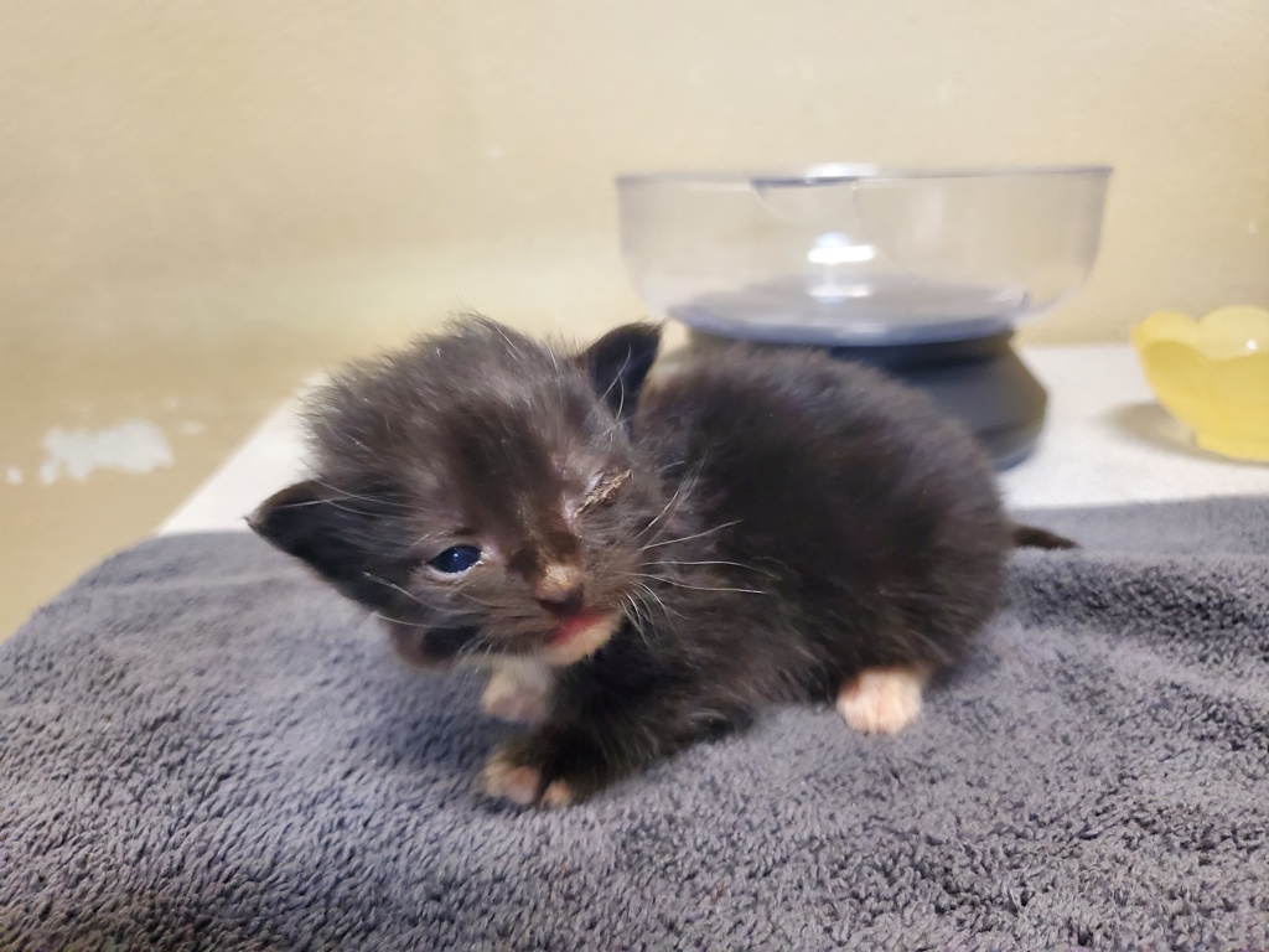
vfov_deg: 53.1
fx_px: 953
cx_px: 634
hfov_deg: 67.3
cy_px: 476
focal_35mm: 26
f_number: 1.5
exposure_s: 1/60
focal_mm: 4.3
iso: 640
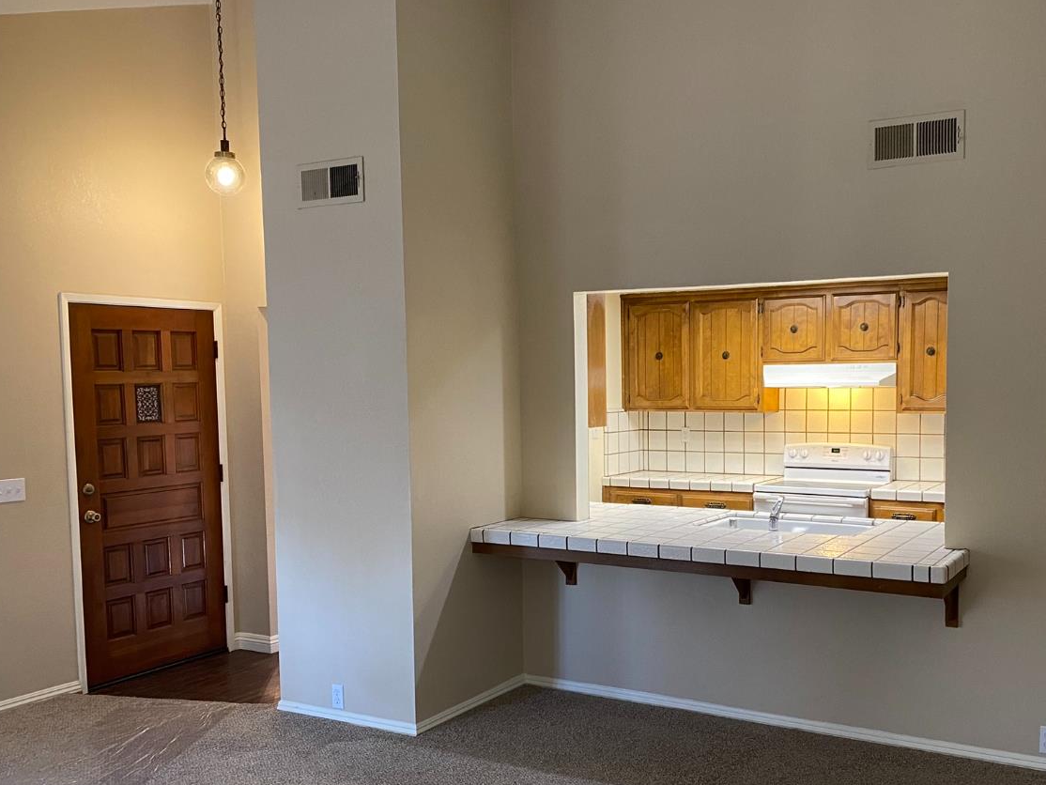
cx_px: 631
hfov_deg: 52.2
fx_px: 1058
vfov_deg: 40.5
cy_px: 480
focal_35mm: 35
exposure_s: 1/60
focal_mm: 4.25
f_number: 1.8
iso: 250
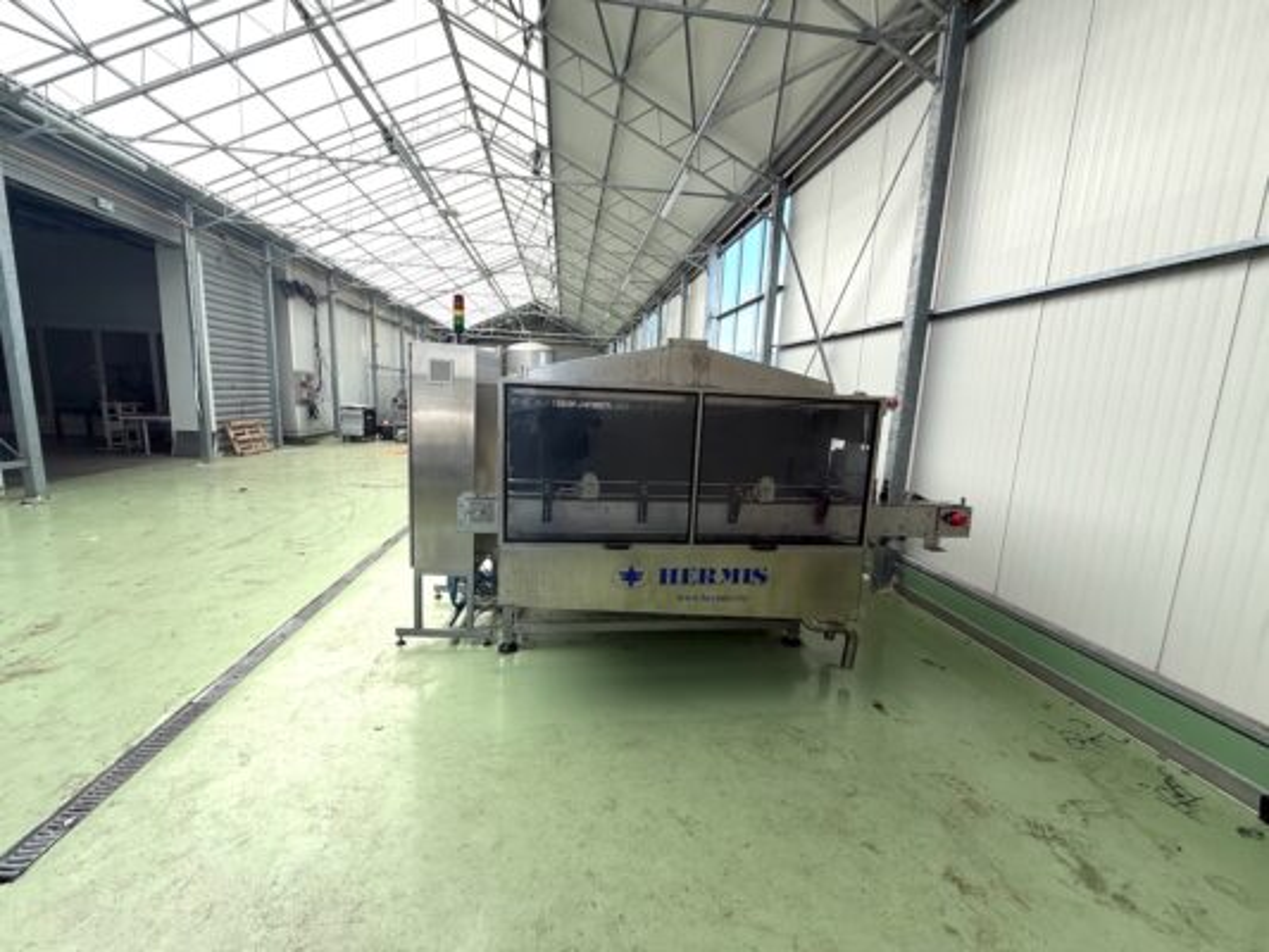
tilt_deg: -9.3
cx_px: 634
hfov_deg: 102.1
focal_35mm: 14
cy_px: 476
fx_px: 513
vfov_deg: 85.7
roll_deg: -2.9
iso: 50
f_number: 2.2
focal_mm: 2.22
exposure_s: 1/502
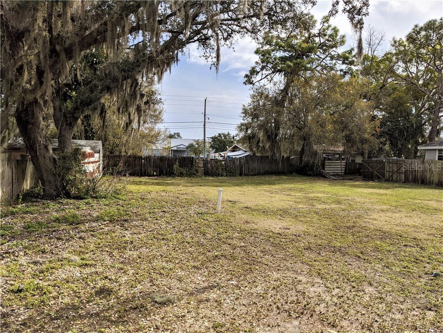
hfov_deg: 65.3
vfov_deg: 51.4
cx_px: 222
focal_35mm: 27
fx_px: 346
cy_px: 166
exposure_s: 1/5882
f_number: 1.73
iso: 48
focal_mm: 4.38
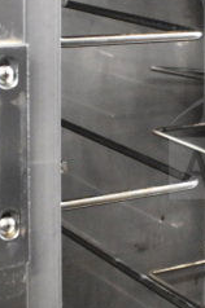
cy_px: 96
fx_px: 891
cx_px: 314
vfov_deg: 19.6
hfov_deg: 12.4
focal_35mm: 104
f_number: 4
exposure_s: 1/60
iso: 6400
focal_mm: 18
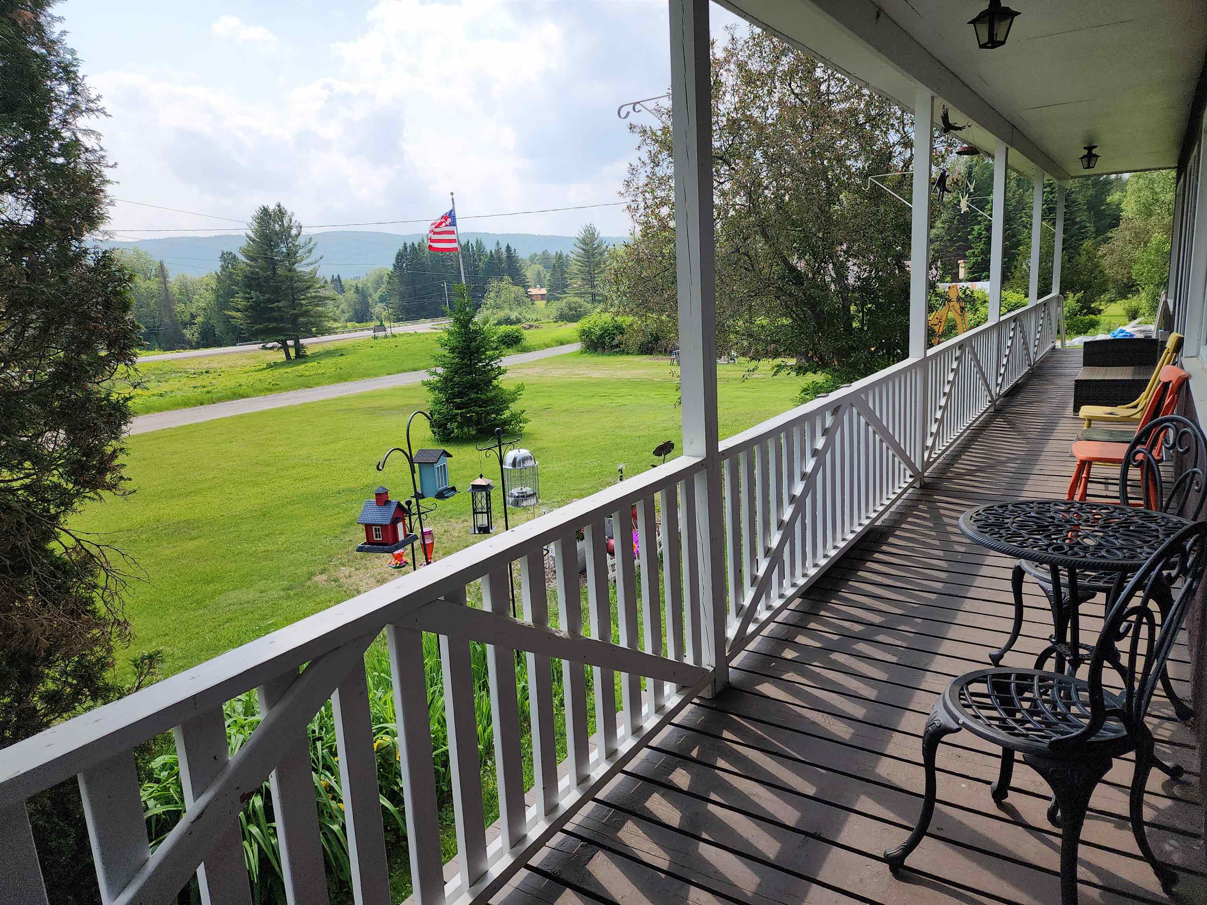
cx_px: 604
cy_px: 452
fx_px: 802
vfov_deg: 58.9
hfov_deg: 73.9
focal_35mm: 23
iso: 12
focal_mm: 6.4
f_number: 1.8
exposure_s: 1/861
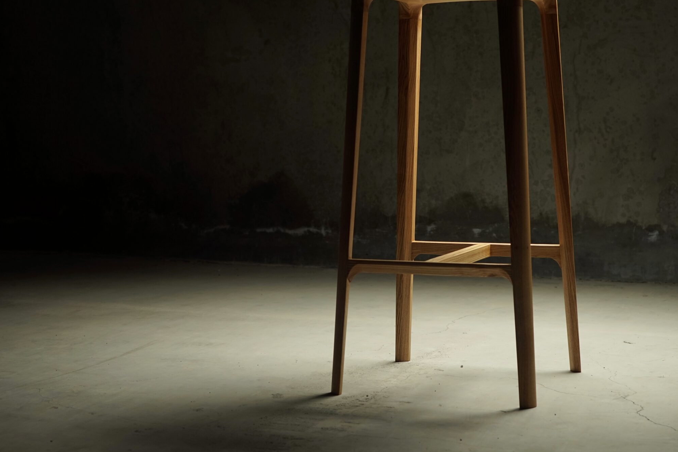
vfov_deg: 21.2
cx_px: 313
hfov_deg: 31.4
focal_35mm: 64
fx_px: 1205
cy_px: 181
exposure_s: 1/13
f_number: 4.5
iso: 100
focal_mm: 50
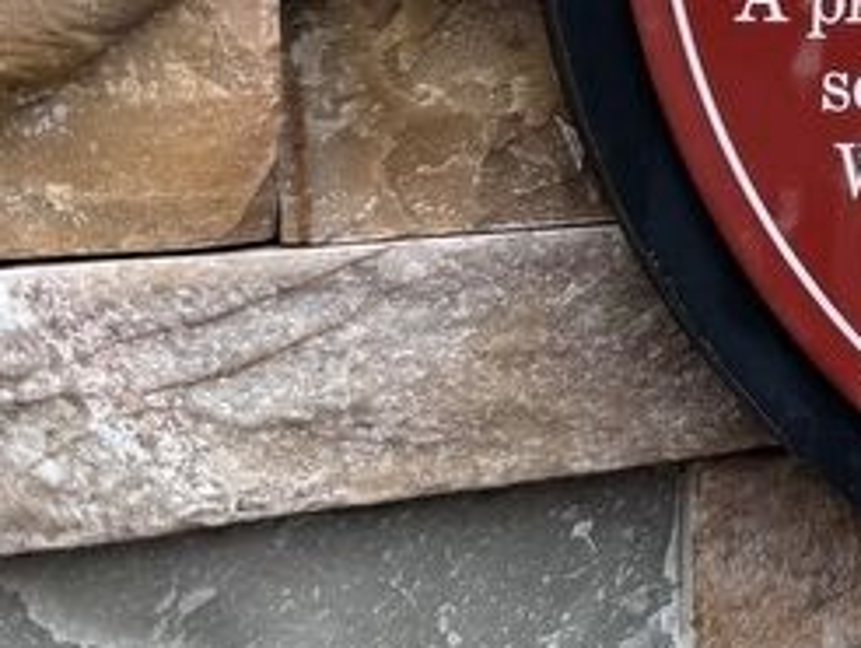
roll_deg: +0.7
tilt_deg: +2.1
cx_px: 1050
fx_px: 1942
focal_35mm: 78
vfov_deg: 18.2
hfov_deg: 22.8
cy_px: -74
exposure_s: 1/464
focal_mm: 6.76
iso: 80
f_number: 1.78
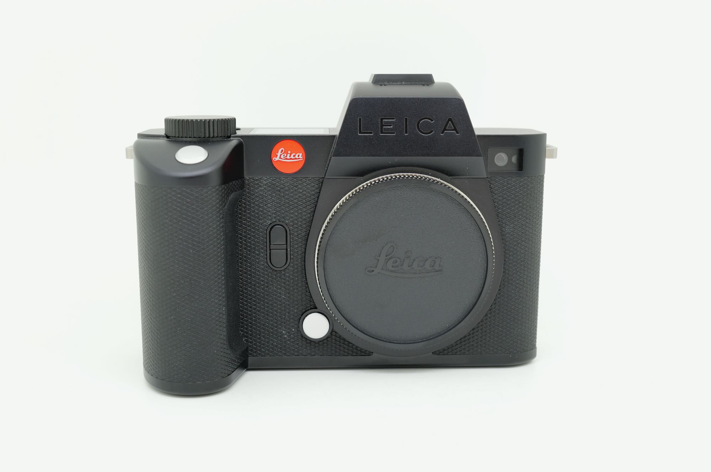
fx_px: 848
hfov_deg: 45.5
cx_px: 356
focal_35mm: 43
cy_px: 236
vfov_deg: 31.1
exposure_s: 1/60
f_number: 8
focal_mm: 43
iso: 800
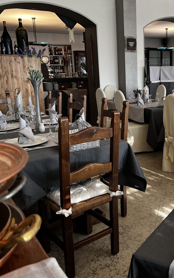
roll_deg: +1.7
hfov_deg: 33.6
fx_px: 281
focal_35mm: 37
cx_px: 135
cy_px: 138
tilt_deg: -13.4
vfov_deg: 52.8
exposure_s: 1/100
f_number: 1.5
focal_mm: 5.7
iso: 80
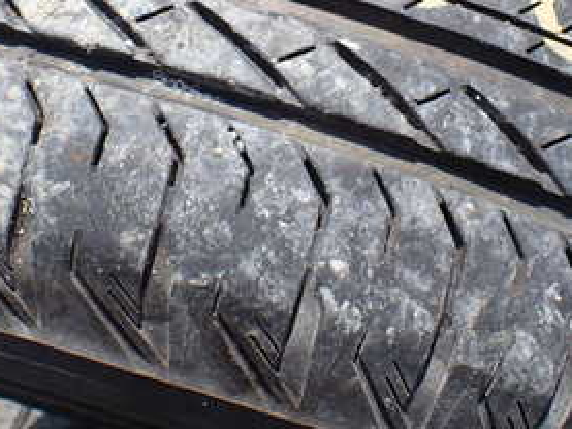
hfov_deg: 29.8
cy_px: 19
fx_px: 1075
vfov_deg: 21.9
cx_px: 326
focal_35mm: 65
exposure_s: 1/640
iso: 100
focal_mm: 5.4
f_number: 3.2
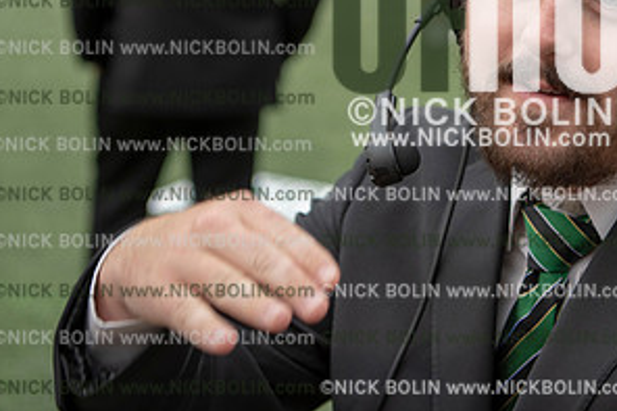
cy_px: 49
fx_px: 1747
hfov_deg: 19.8
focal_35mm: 102
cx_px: 479
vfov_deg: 13.3
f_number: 3.5
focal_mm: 52
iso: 250
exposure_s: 1/500
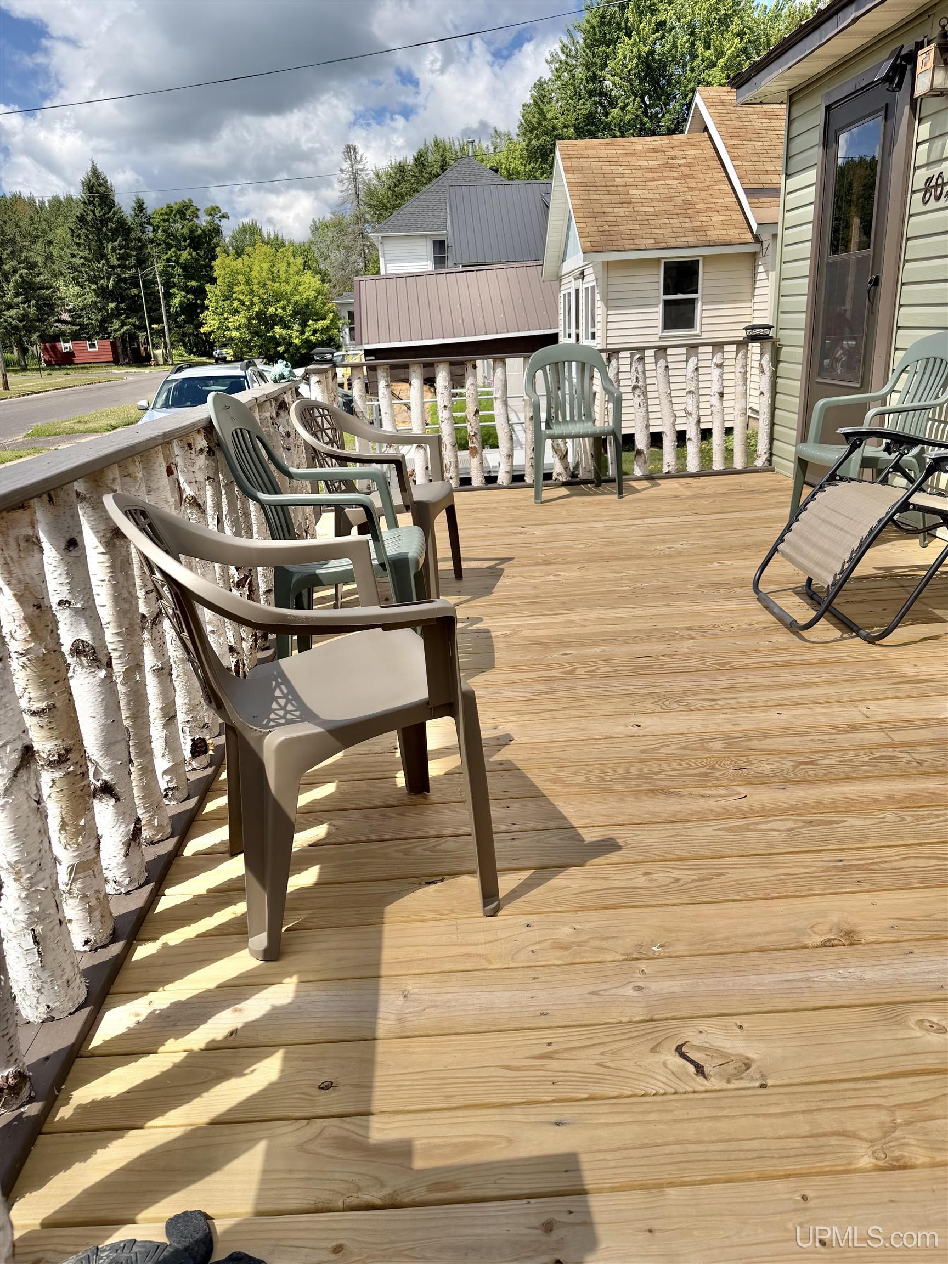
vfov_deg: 71.6
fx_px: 876
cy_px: 632
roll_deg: +3.2
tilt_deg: -19.8
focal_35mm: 24
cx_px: 474
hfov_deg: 56.8
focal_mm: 6.76
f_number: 1.78
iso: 80
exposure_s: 1/6173
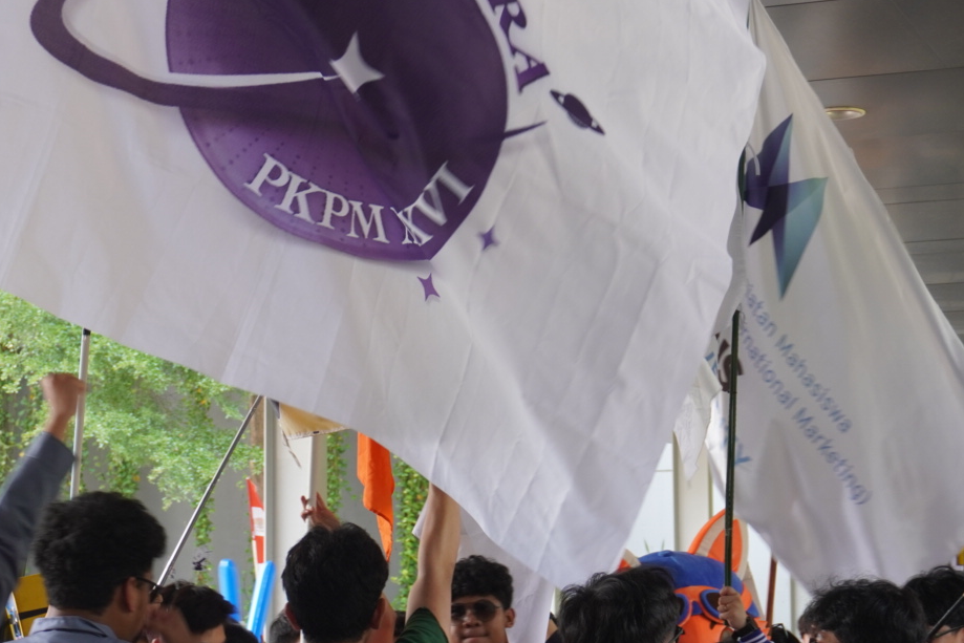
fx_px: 2544
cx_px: 307
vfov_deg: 14.3
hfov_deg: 21.4
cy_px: 485
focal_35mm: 95
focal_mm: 36
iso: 250
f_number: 5.6
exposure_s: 1/60
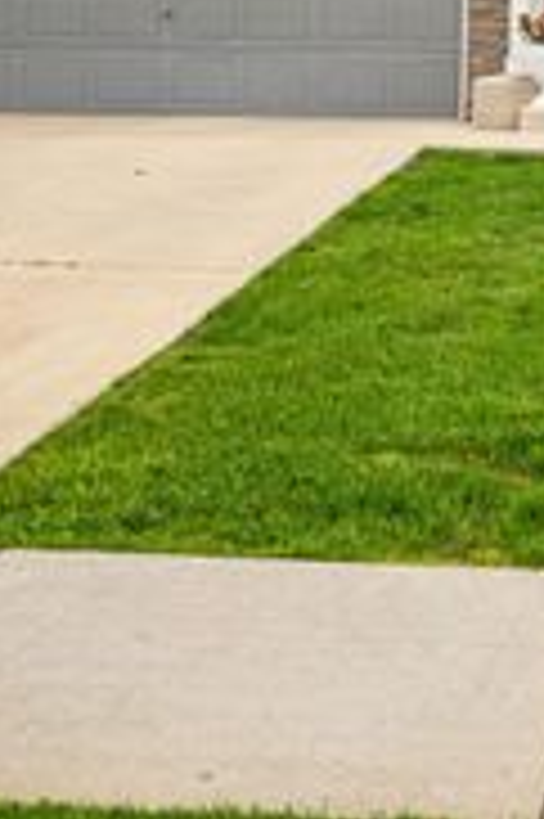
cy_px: -20
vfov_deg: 24.1
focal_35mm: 80
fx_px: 1817
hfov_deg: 16.1
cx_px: 719
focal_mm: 14
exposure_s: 1/1600
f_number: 2.8
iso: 200
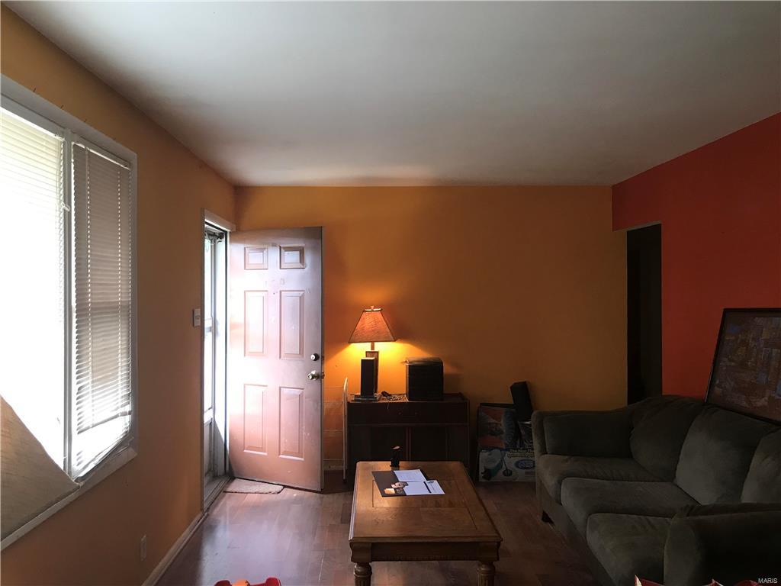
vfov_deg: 49.7
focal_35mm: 28
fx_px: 632
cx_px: 390
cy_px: 293
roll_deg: -0.1
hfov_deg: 63.4
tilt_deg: +1.1
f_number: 1.8
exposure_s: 1/20
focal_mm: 3.99
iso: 40
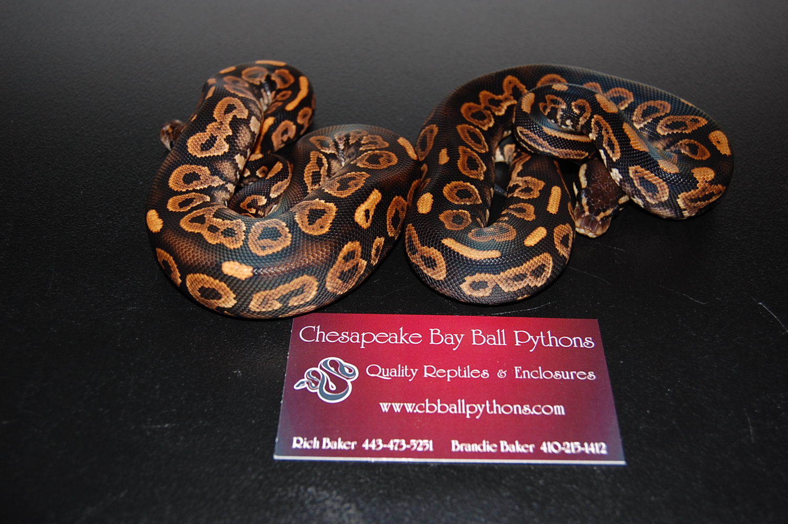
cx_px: 394
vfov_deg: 31.8
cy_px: 262
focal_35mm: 42
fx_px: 919
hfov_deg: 46.4
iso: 200
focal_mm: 28
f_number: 5.6
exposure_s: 1/125
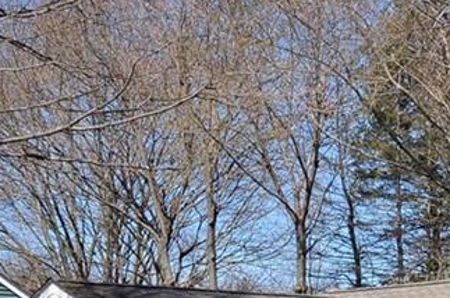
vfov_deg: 13.7
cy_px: 411
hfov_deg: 20.3
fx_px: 1185
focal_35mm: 95
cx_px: 517
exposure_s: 1/500
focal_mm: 20
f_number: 8
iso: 200
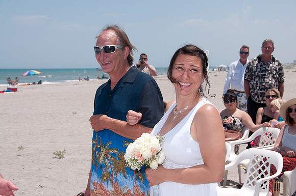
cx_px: 148
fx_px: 542
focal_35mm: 66
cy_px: 98
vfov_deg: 20.6
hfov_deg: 30.6
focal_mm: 44
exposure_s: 1/250
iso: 100
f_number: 11
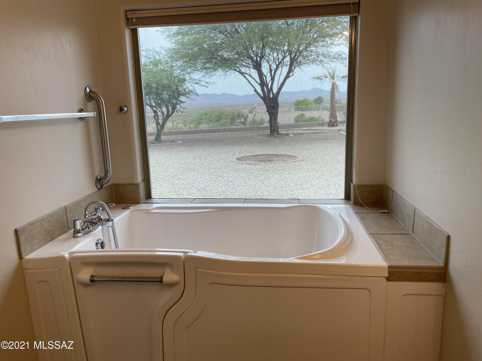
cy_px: 180
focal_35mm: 26
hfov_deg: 67.3
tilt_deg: -9.5
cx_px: 241
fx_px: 362
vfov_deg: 53.1
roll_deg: +2.3
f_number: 1.6
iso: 32
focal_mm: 4.2
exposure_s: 1/135
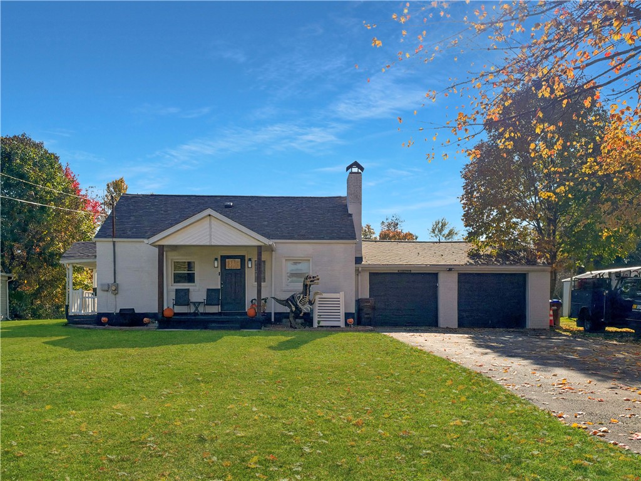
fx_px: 611
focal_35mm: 33
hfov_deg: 55.4
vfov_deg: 42.9
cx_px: 320
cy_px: 240
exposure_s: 1/9901
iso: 64
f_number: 1.48
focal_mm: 6.93
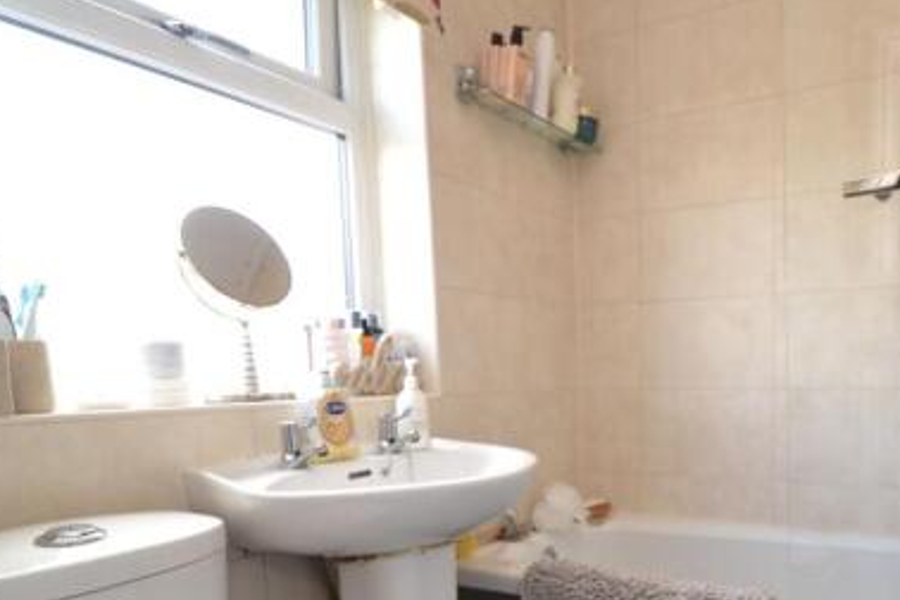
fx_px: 650
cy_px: 435
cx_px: 649
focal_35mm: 26
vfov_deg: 48.0
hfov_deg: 66.1
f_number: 4
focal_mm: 10
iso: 400
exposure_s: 1/60
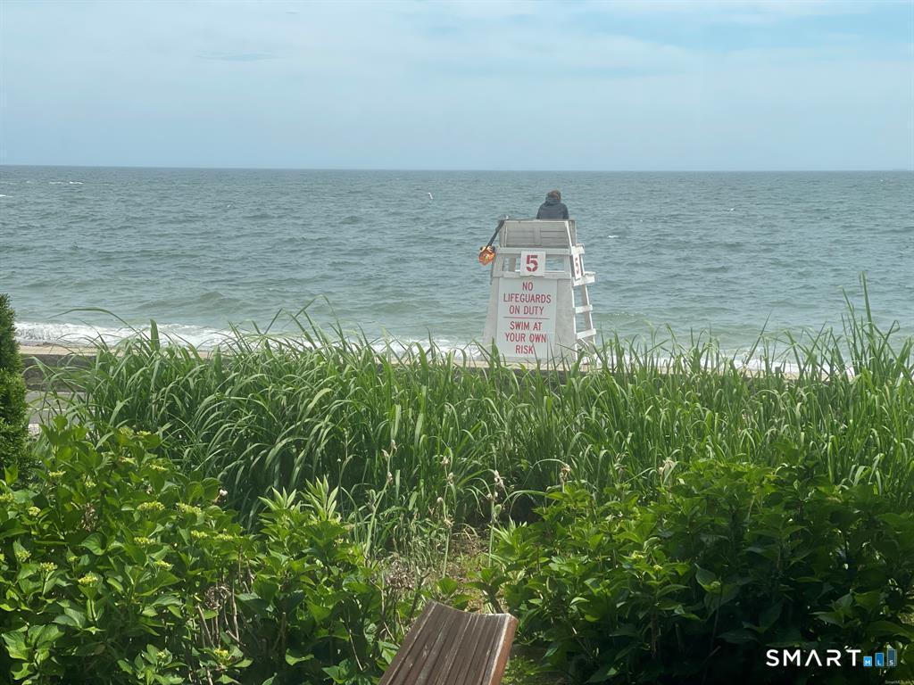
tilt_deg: -6.1
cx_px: 457
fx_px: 1690
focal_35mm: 64
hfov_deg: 30.3
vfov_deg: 22.9
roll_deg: +0.2
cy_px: 342
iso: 32
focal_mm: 7.5
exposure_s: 1/1488
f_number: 2.2
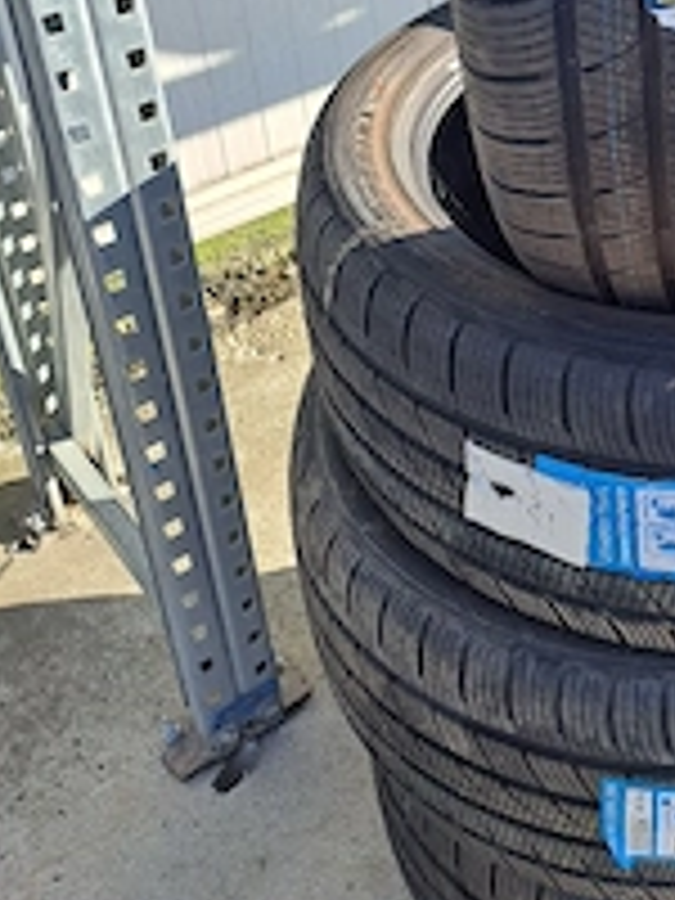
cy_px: 140
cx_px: 652
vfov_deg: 36.5
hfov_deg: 27.6
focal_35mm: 50
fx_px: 1300
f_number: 1.8
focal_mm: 4.65
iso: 32
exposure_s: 1/455
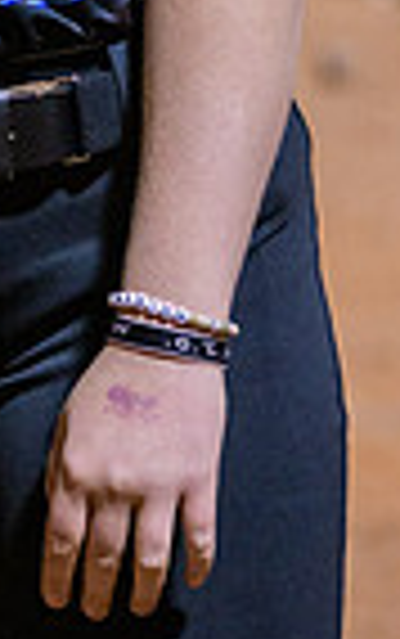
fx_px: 7607
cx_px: -189
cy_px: -338
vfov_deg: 4.8
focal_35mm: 437
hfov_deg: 3.0
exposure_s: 1/250
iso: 4000
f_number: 5
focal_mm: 135
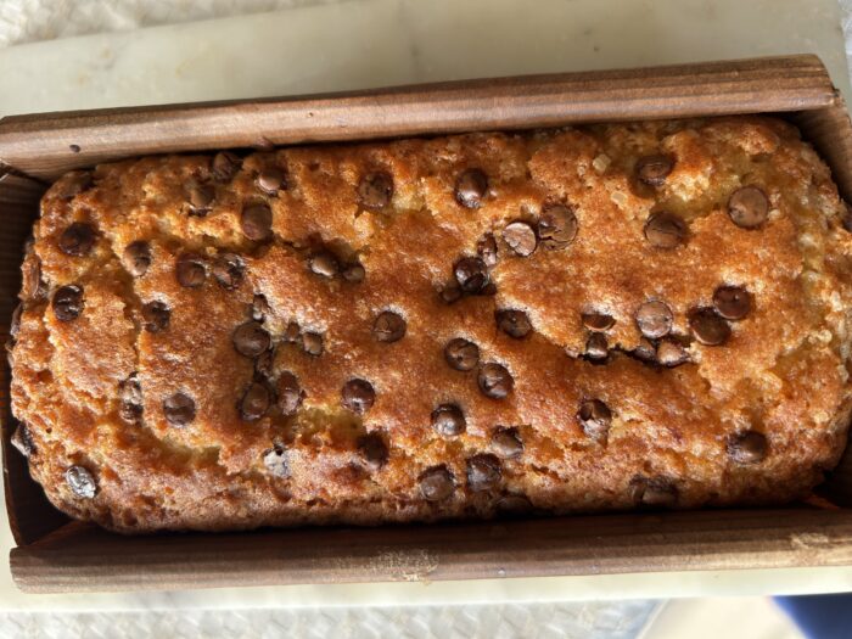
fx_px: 640
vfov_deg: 53.1
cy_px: 320
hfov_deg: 67.3
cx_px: 426
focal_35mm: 26
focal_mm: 5.7
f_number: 1.5
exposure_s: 1/192
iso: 40
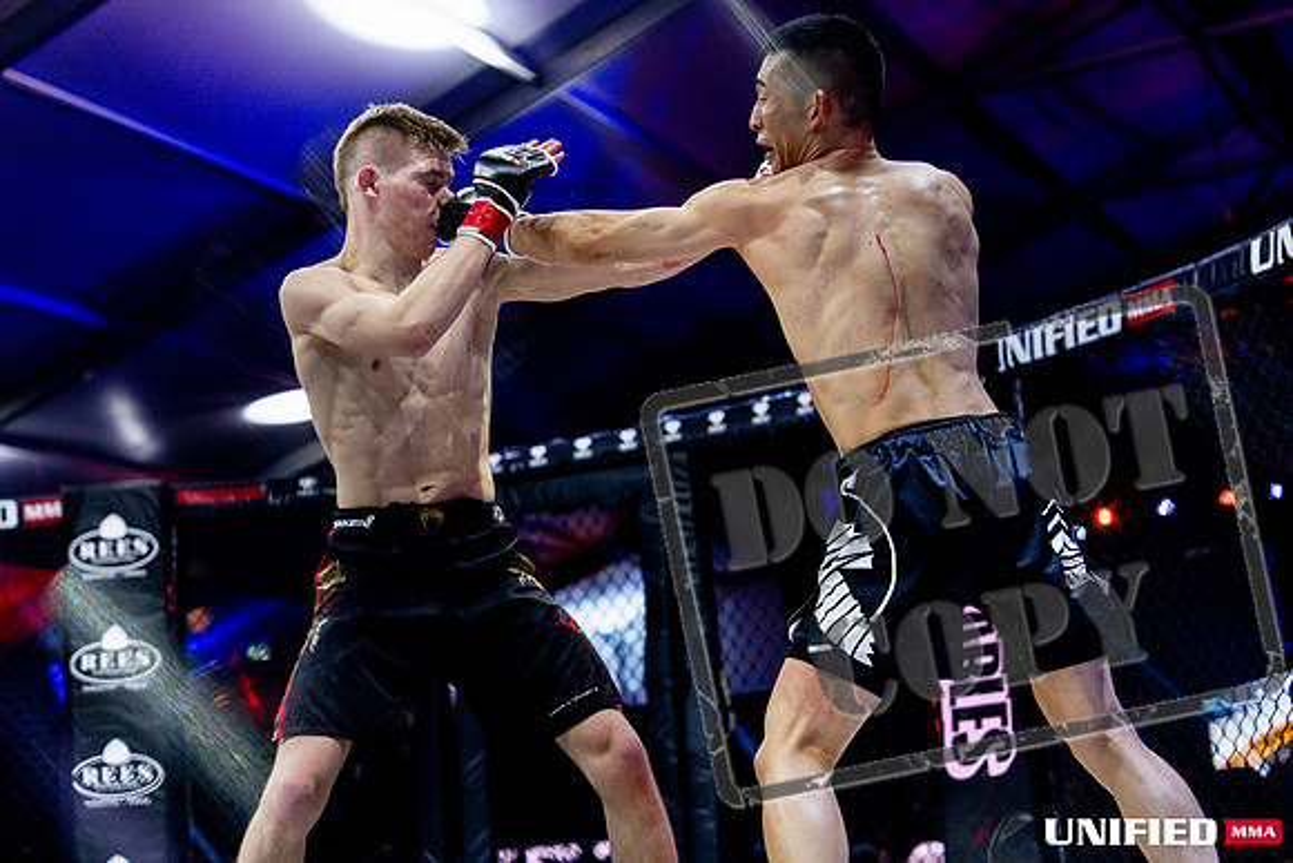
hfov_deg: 33.4
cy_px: 432
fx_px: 2155
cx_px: 646
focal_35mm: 60
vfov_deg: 22.6
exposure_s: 1/1250
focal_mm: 60
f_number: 2.8
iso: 3200
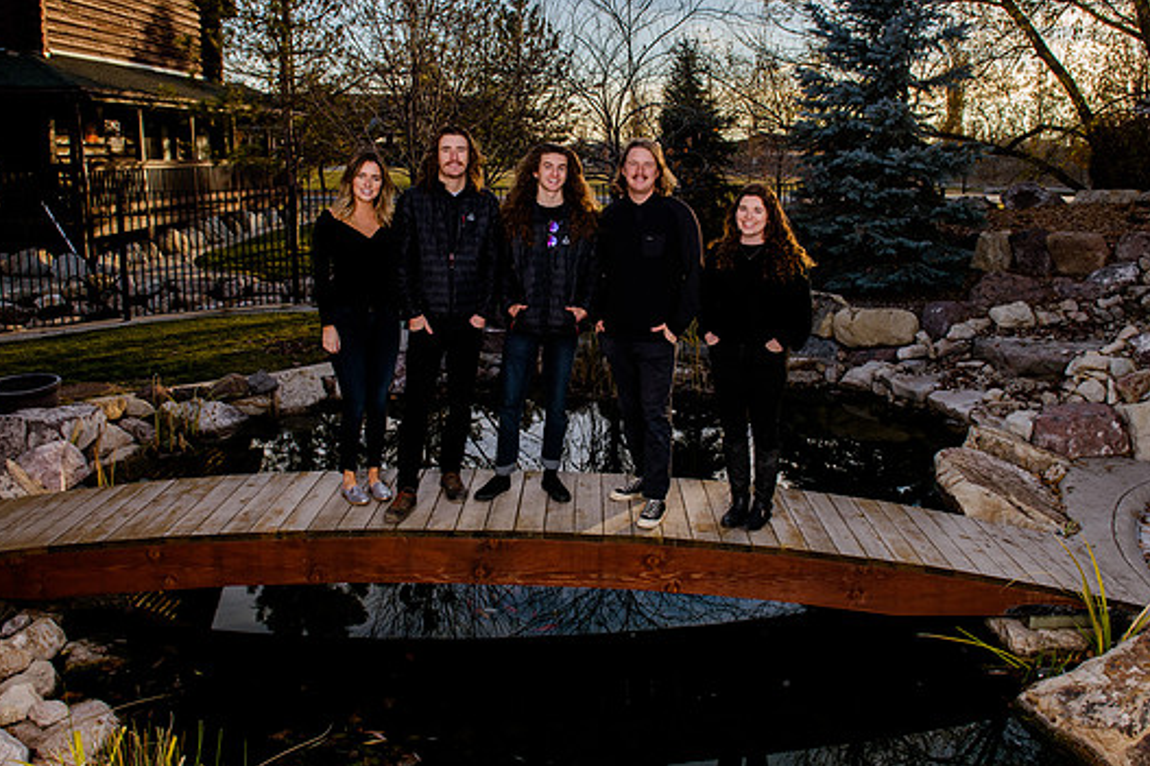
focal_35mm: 31
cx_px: 569
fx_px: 990
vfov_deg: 42.2
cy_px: 334
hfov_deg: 60.3
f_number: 8
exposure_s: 1/160
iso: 200
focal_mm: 24
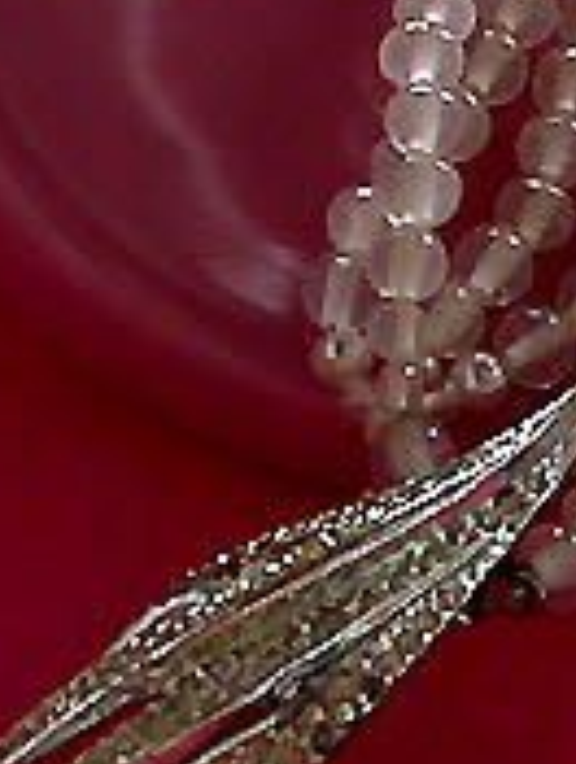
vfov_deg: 21.1
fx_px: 2012
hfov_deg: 16.1
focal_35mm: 91
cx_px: 500
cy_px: 87
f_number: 2.6
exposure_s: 1/22.4
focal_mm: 7.85
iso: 100
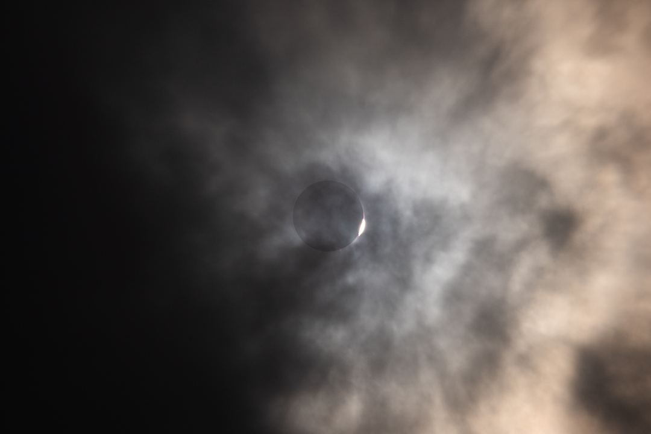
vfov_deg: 4.6
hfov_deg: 6.9
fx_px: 5425
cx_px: 326
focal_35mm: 300
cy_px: 217
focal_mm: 200
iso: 320
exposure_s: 1/60
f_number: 2.8
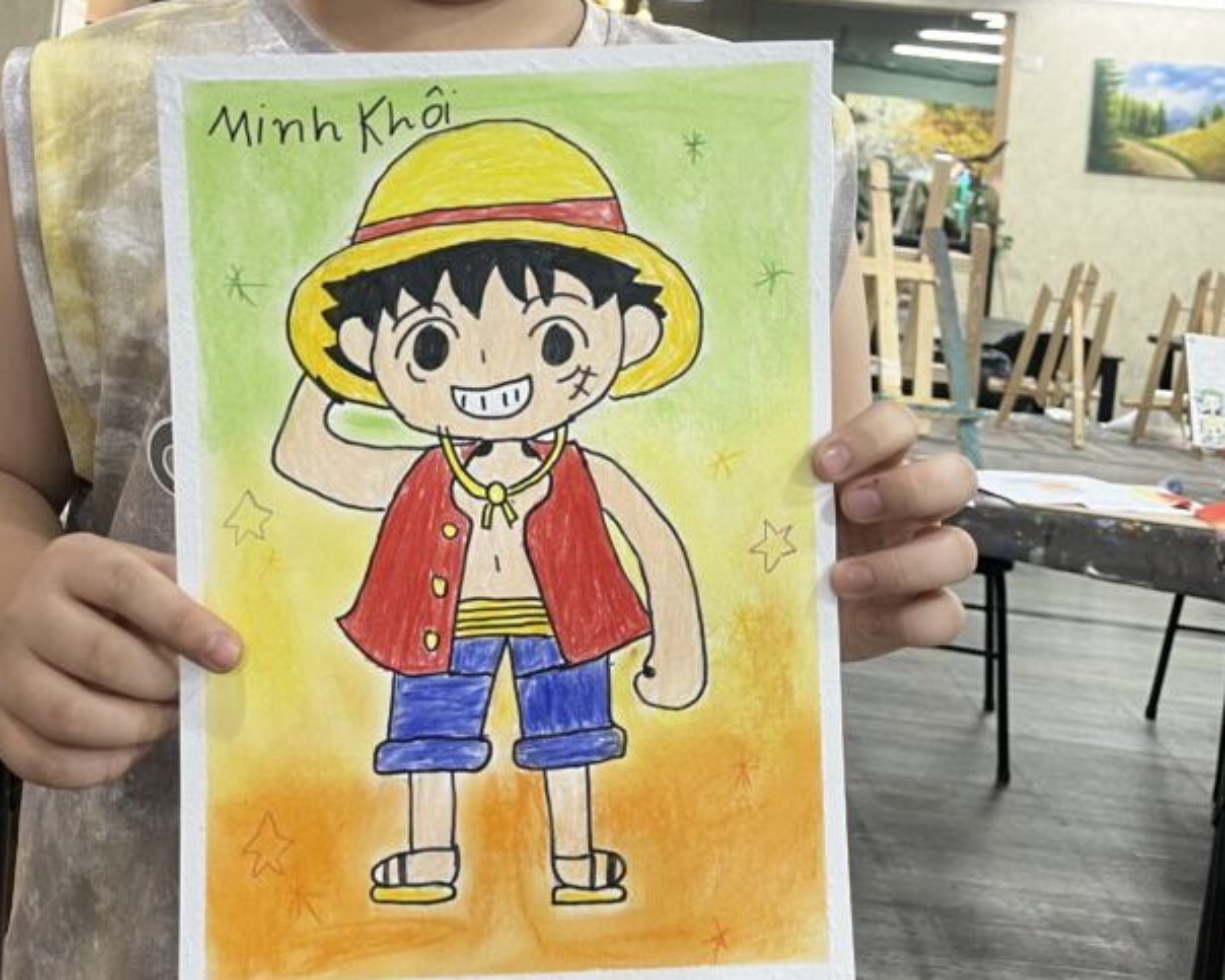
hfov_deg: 43.7
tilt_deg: -0.5
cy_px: 166
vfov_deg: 34.3
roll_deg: -4.9
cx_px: 513
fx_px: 1522
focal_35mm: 42
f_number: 1.6
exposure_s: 1/50
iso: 64
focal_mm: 5.1
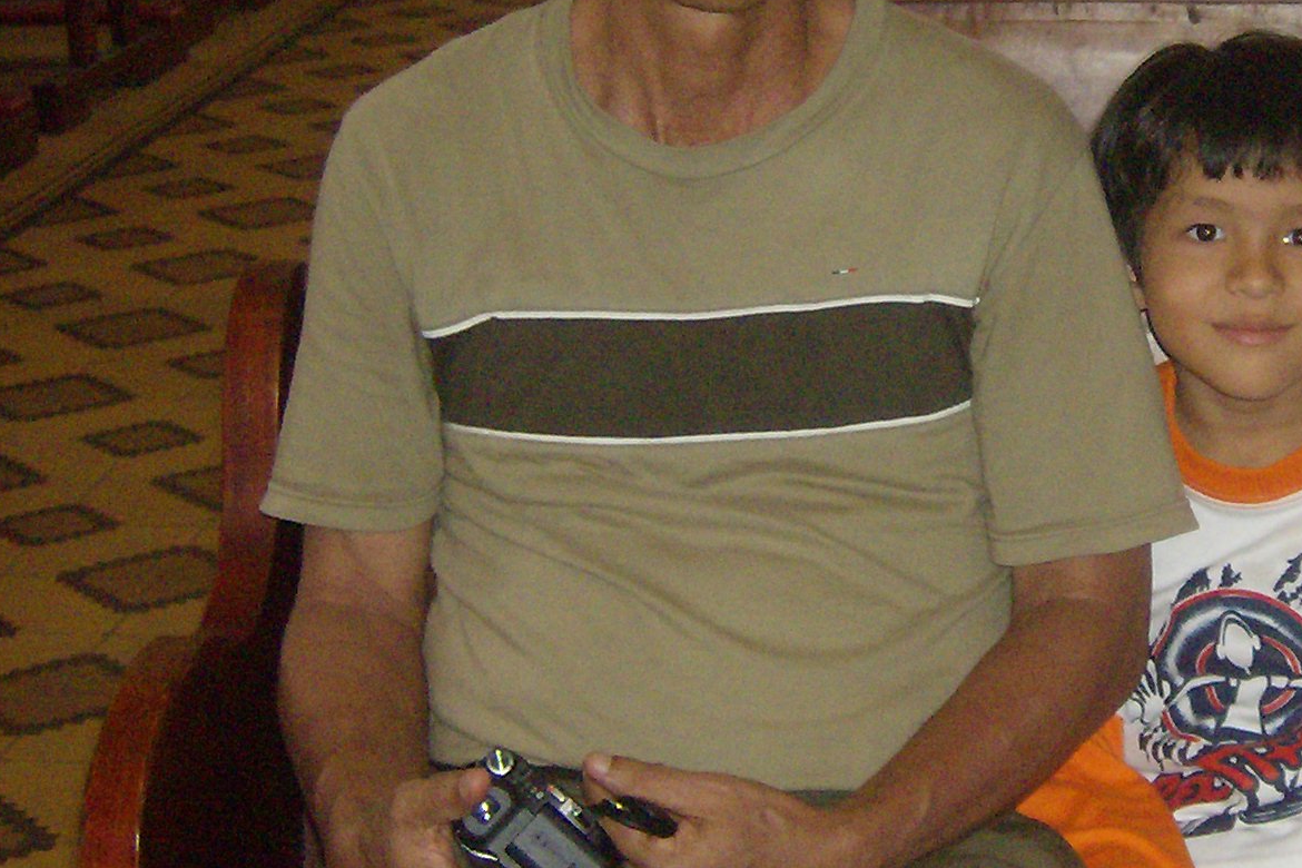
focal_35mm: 90
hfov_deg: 22.2
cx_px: 1101
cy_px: 201
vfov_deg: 15.1
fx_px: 3255
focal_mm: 6
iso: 200
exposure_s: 1/60
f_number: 2.8
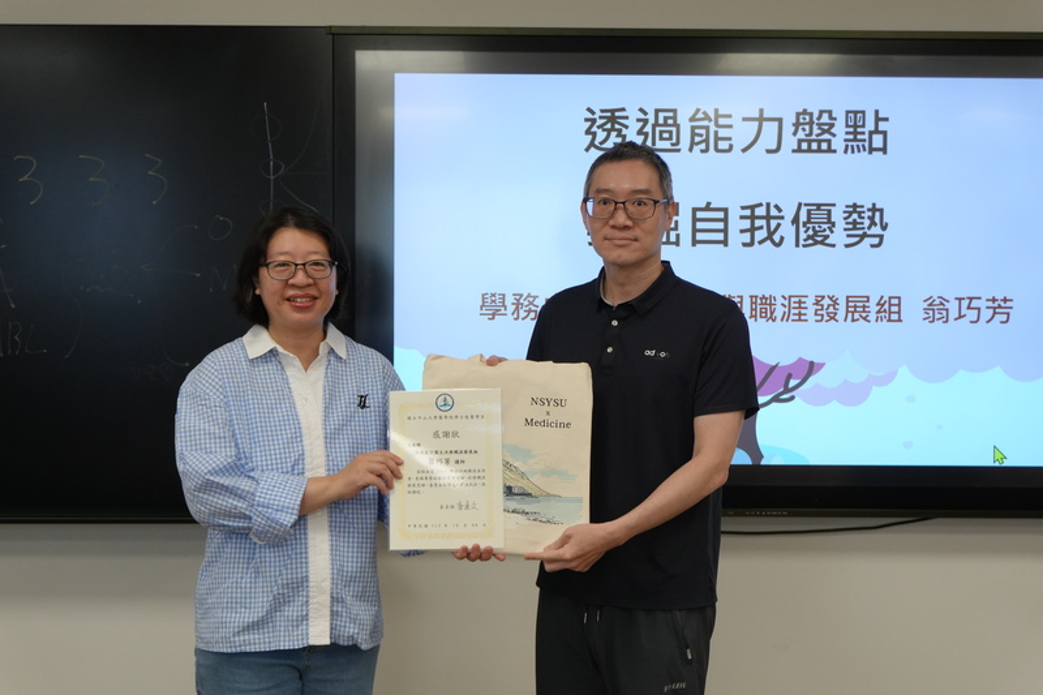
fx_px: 1390
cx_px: 522
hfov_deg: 41.1
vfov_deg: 28.1
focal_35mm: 48
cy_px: 348
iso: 640
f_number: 5
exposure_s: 1/160
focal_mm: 32
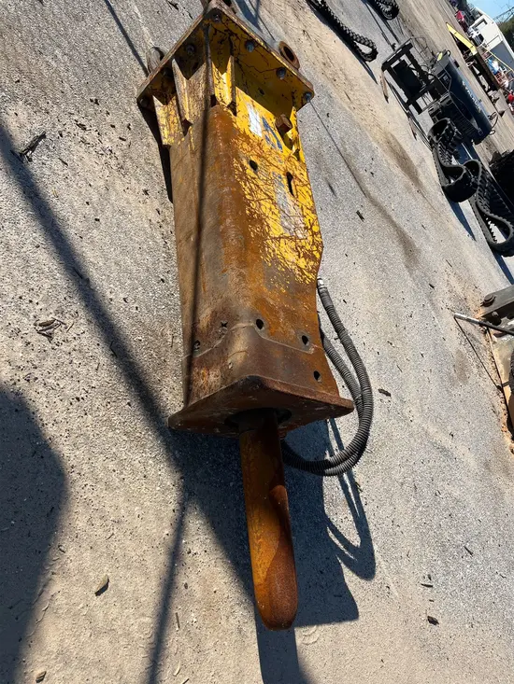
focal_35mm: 26
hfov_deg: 53.1
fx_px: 515
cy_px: 342
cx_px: 257
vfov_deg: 67.3
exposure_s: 1/2899
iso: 50
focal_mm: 5.1
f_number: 1.6
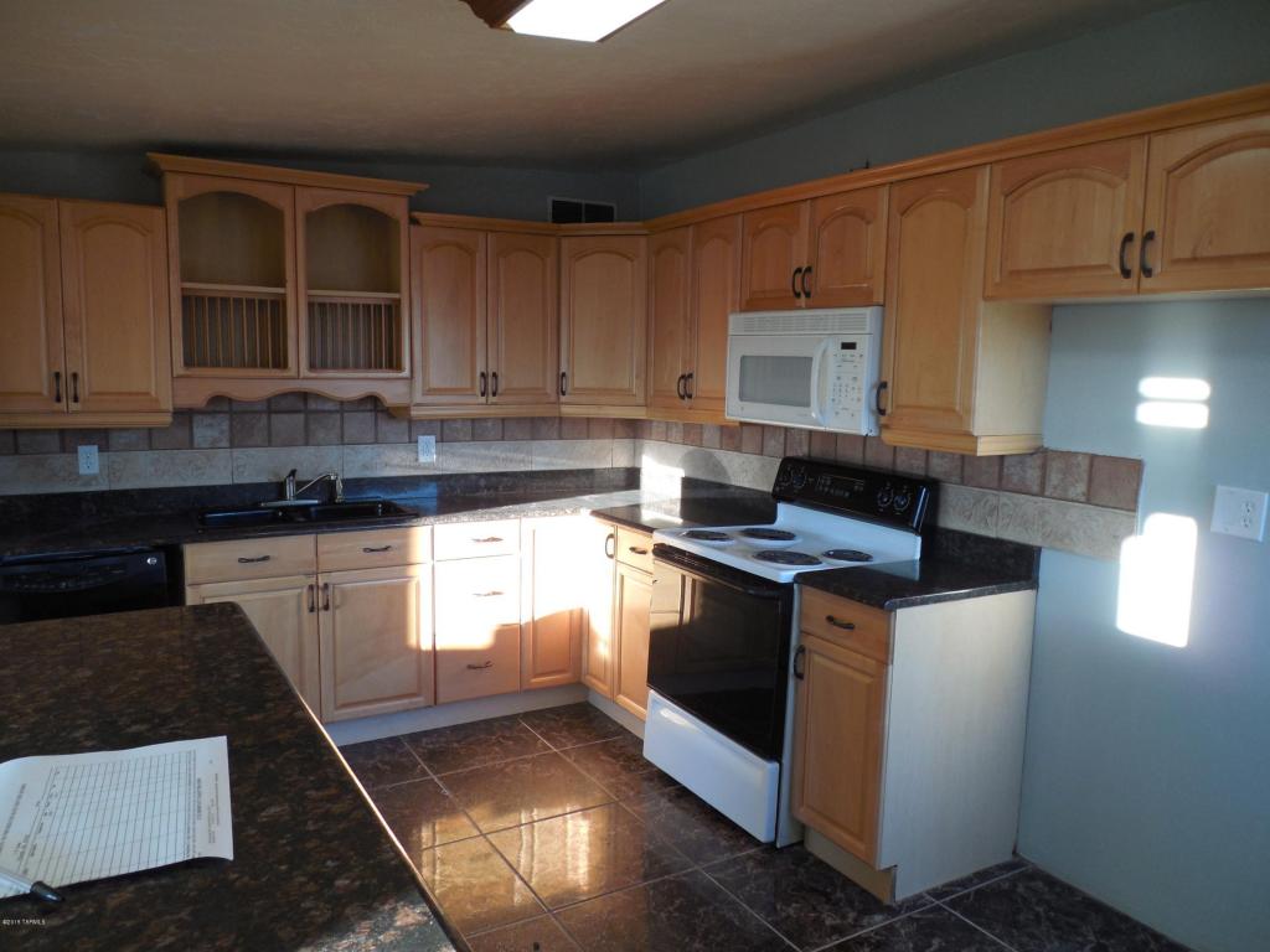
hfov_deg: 69.4
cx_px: 635
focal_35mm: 25
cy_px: 476
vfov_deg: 54.9
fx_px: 917
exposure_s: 1/30
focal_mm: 4.5
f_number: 3.3
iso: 125
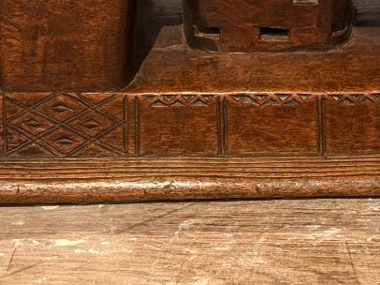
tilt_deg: -17.2
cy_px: -128
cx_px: 297
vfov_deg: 10.1
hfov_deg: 13.8
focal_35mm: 142
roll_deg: -0.2
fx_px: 1558
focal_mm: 6.76
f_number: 1.78
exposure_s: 1/33
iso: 400
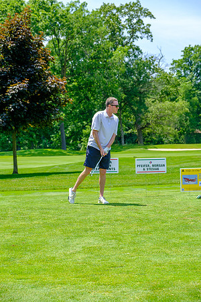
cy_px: 151
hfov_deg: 19.7
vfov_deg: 29.2
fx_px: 578
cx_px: 100
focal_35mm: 69
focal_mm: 46.3
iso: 200
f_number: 5
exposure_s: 1/500
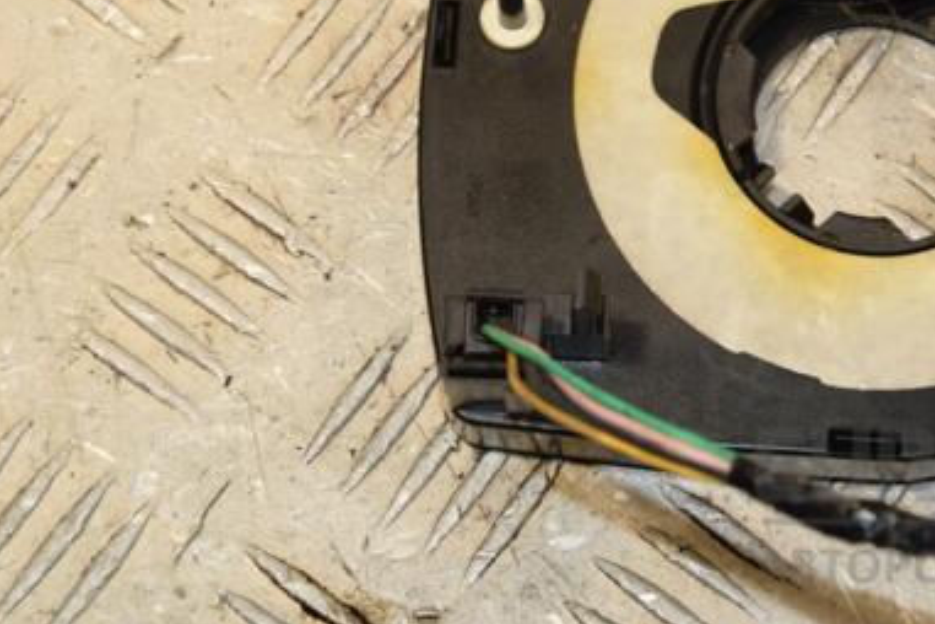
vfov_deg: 10.0
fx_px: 3558
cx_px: 709
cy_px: 138
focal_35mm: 137
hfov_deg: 14.9
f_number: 10
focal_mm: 58
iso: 800
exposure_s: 1/200
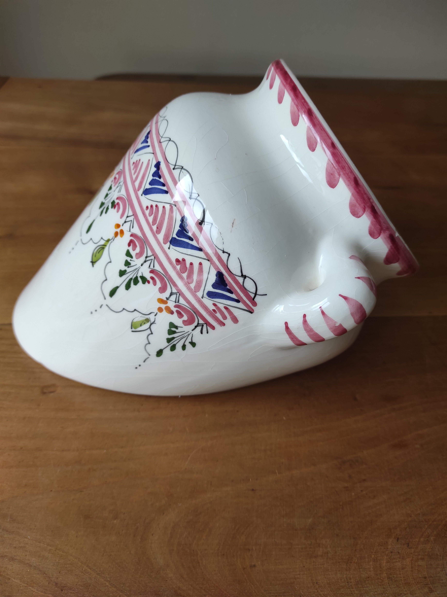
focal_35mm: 25
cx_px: 224
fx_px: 431
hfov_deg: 54.8
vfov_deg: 69.4
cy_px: 298
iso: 100
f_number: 1.89
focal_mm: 5.43
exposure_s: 1/126
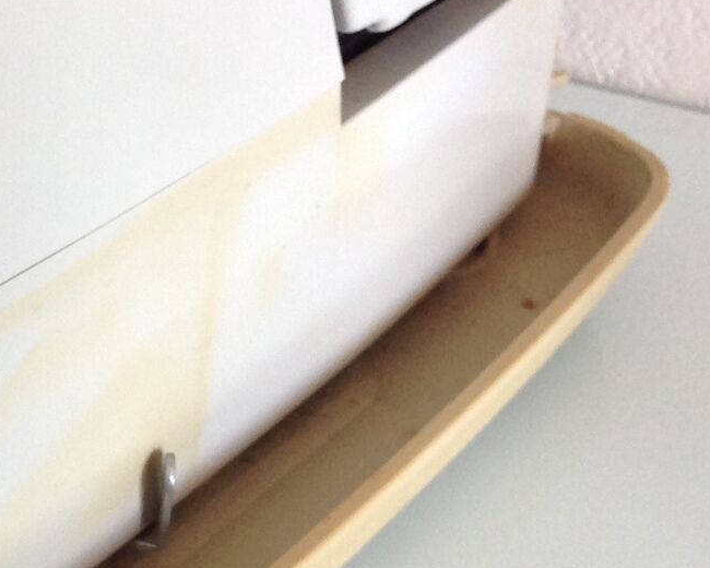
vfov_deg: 14.7
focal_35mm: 105
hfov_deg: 17.1
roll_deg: -1.8
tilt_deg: -31.7
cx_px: -241
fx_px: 2206
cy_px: 224
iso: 100
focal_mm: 4.28
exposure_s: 1/15
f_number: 2.4
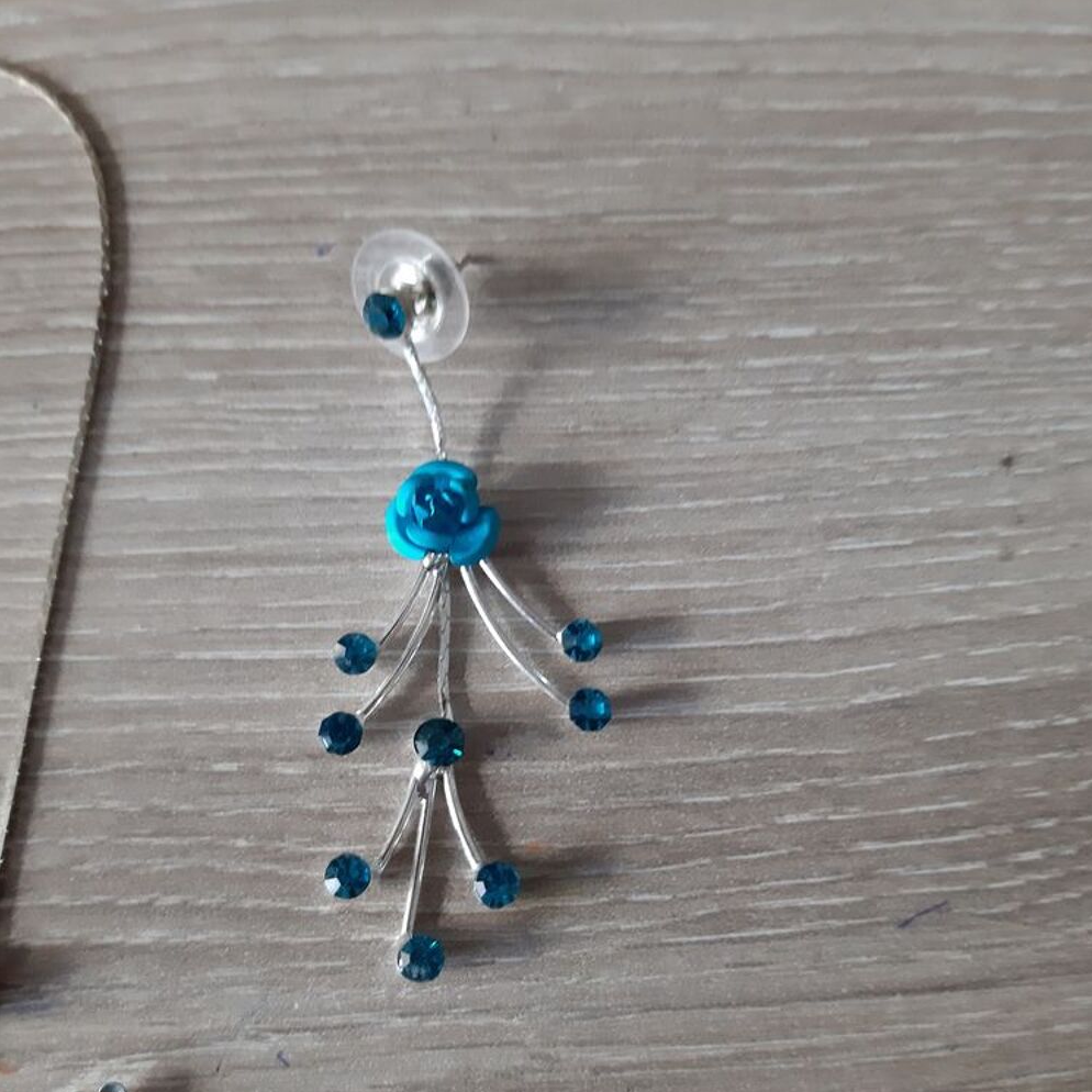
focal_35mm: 32
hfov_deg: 51.1
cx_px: 547
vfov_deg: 51.0
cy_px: 607
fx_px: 1142
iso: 400
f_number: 1.7
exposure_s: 1/33
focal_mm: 3.93
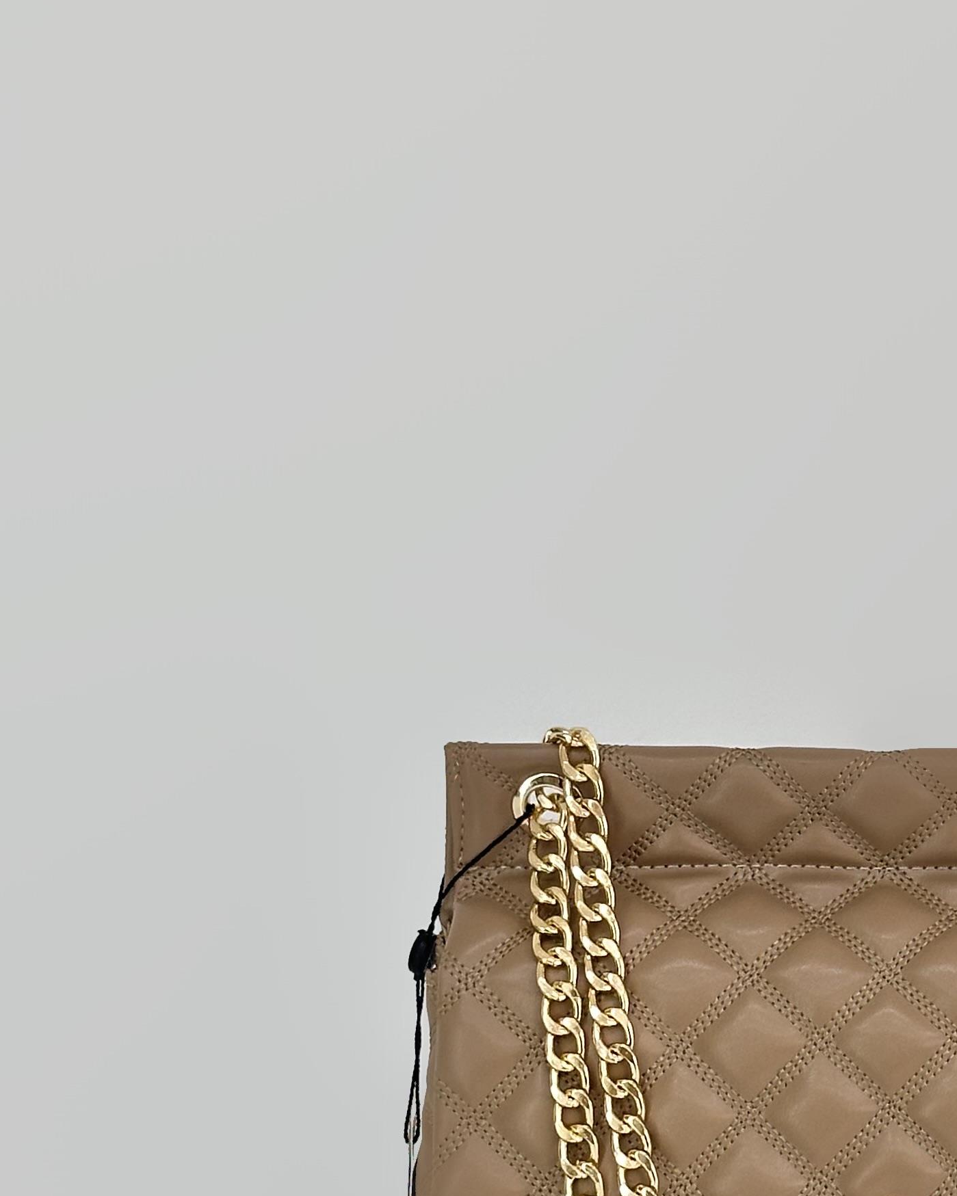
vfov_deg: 17.7
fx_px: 3824
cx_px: 858
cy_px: 793
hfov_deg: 14.1
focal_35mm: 108
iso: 64
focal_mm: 6.86
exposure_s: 1/272
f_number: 1.78
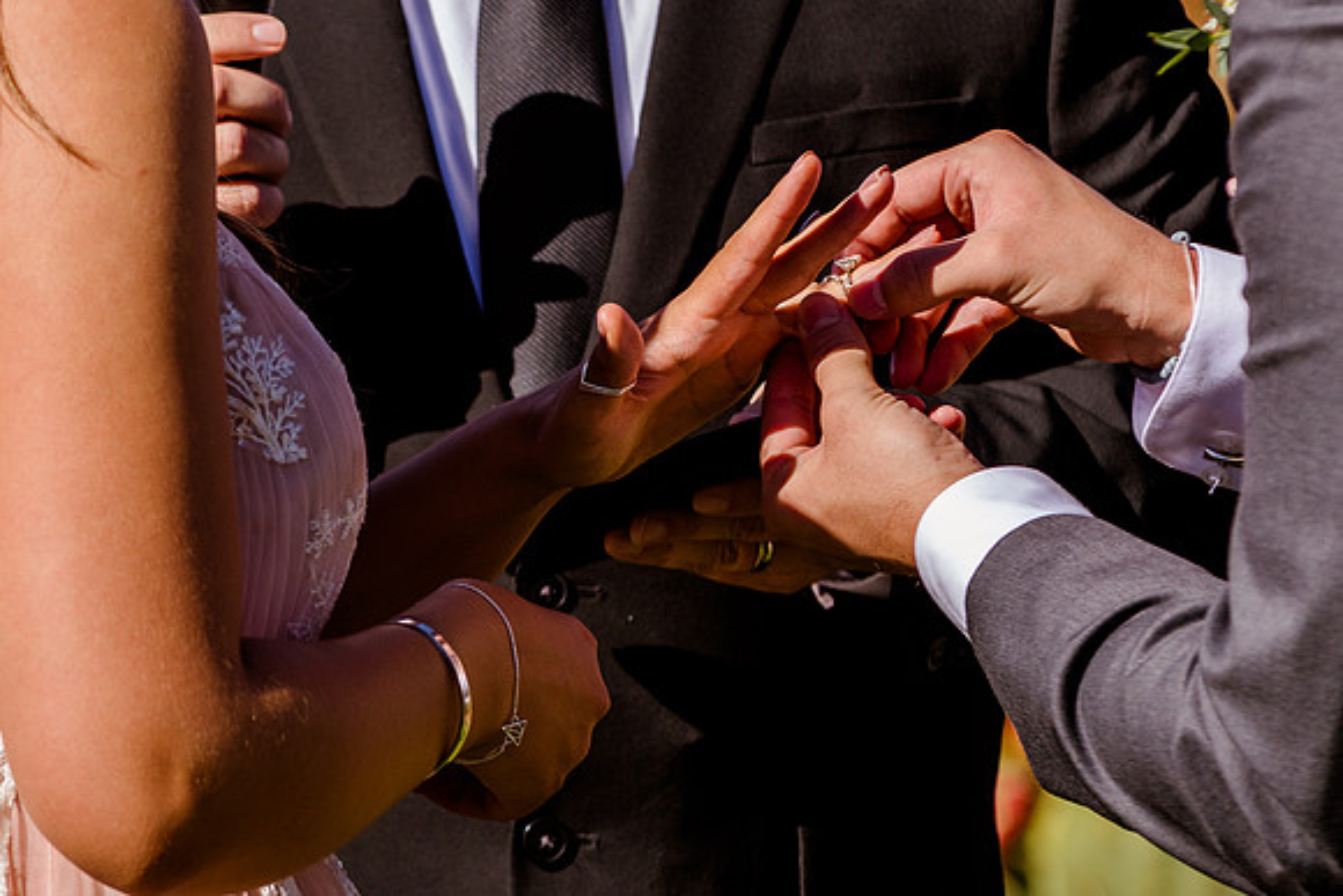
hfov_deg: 4.8
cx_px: 384
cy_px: 293
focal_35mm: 433
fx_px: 16163
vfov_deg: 3.2
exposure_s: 1/800
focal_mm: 200
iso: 200
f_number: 5.6
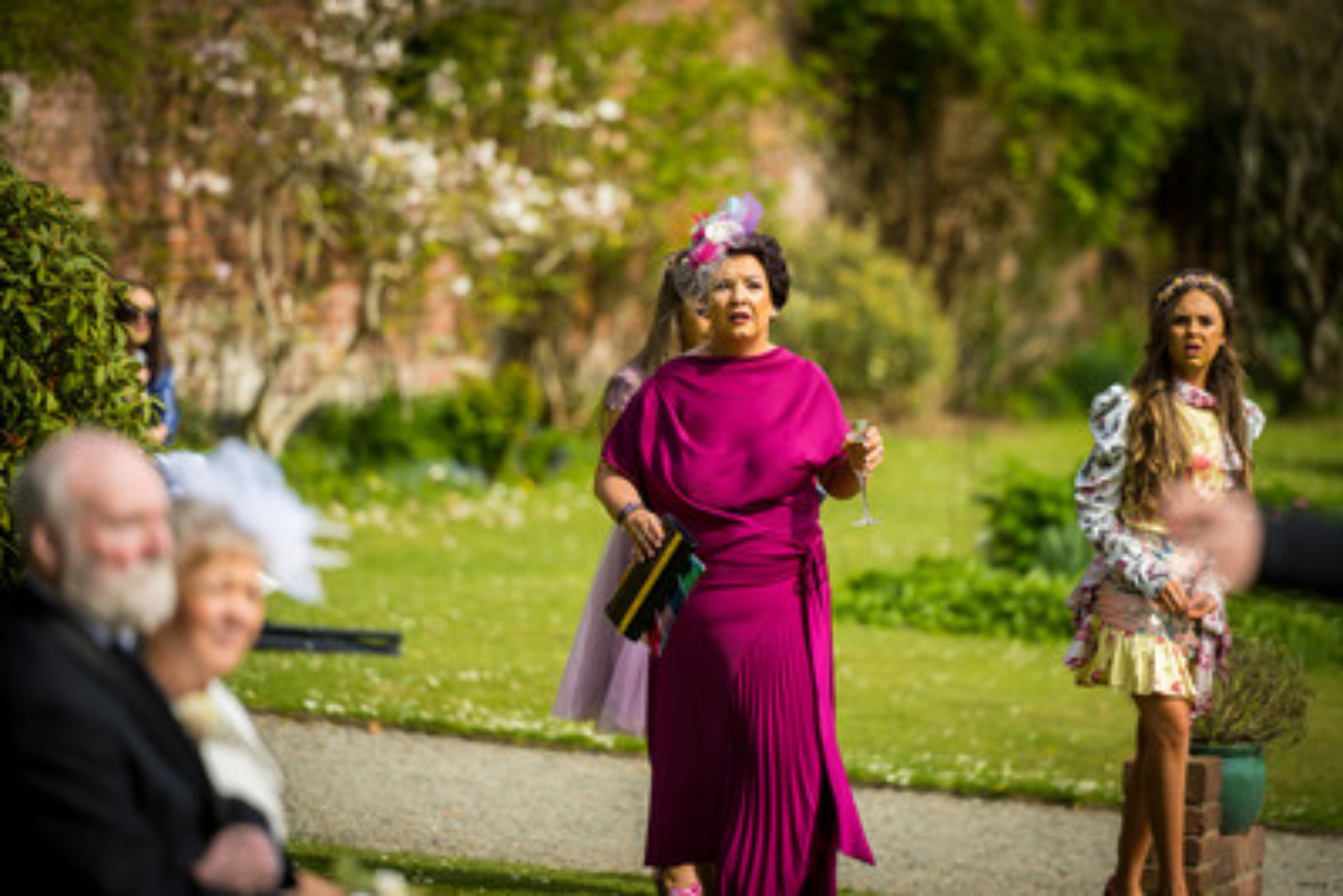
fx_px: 7090
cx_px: 672
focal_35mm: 190
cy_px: 448
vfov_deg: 7.2
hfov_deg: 10.8
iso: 100
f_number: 2.8
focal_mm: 190
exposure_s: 1/1250
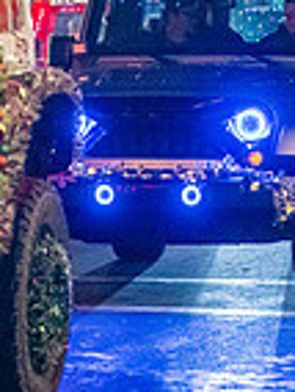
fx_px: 3421
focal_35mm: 302
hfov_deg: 4.9
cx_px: 221
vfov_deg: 6.5
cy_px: -123
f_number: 3.2
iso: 8000
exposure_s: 1/250
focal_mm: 77
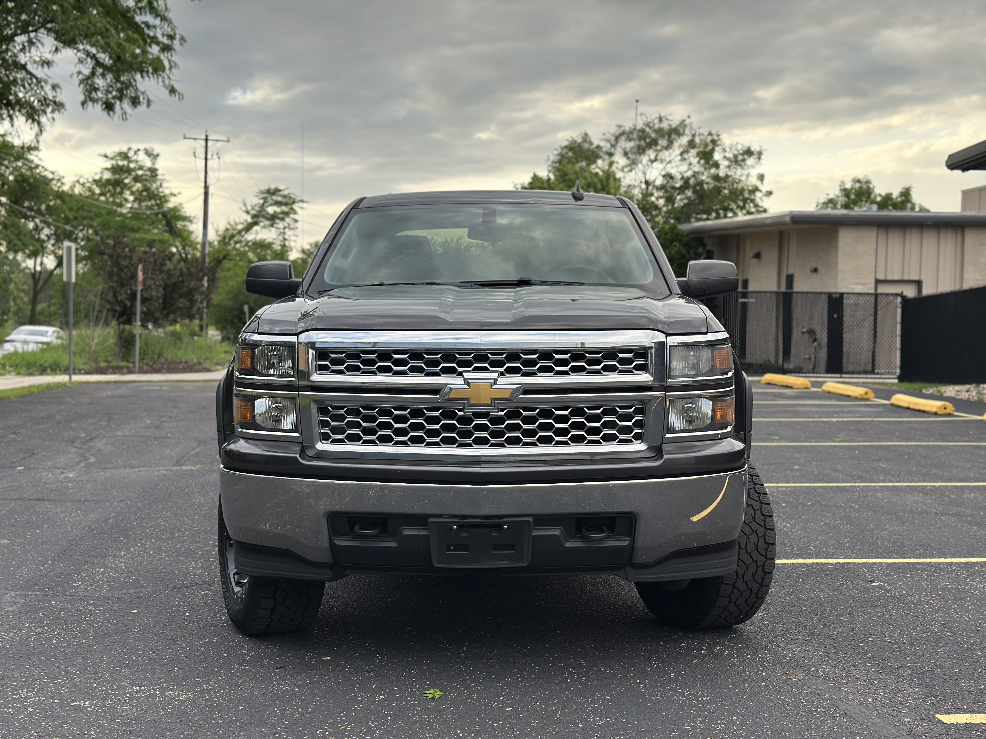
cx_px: 493
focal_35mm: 48
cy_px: 370
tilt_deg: -4.0
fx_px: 1367
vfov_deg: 30.3
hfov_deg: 39.7
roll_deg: -1.6
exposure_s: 1/704
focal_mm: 6.86
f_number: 1.78
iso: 80
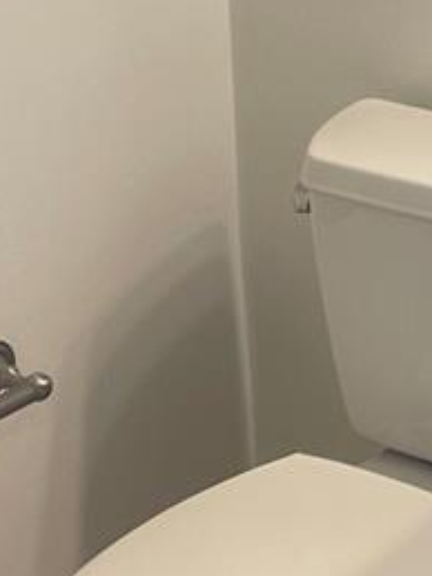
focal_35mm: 116
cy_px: -40
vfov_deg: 16.5
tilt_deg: -16.6
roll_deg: -0.8
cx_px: 655
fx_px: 1932
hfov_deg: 12.1
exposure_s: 1/120
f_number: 1.6
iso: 100
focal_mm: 5.1
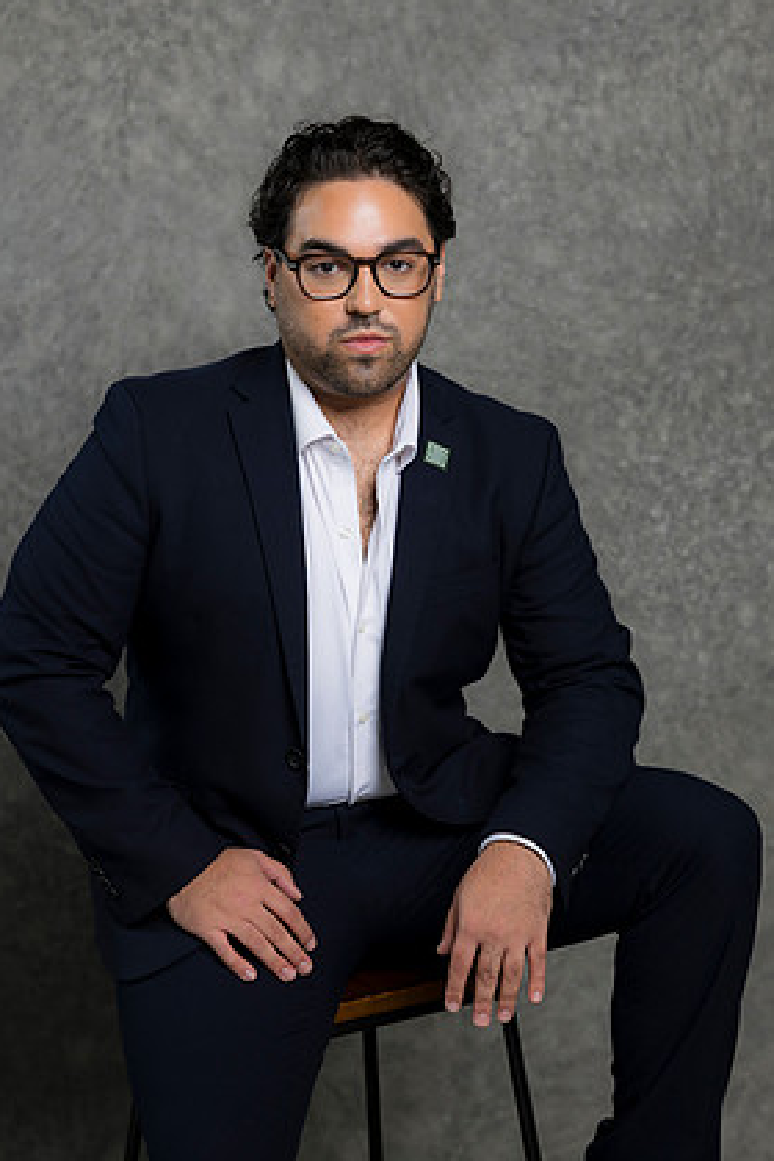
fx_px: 2935
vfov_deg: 22.4
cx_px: 387
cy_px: 614
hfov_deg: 15.0
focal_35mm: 91
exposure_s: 1/200
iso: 125
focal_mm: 85
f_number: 5
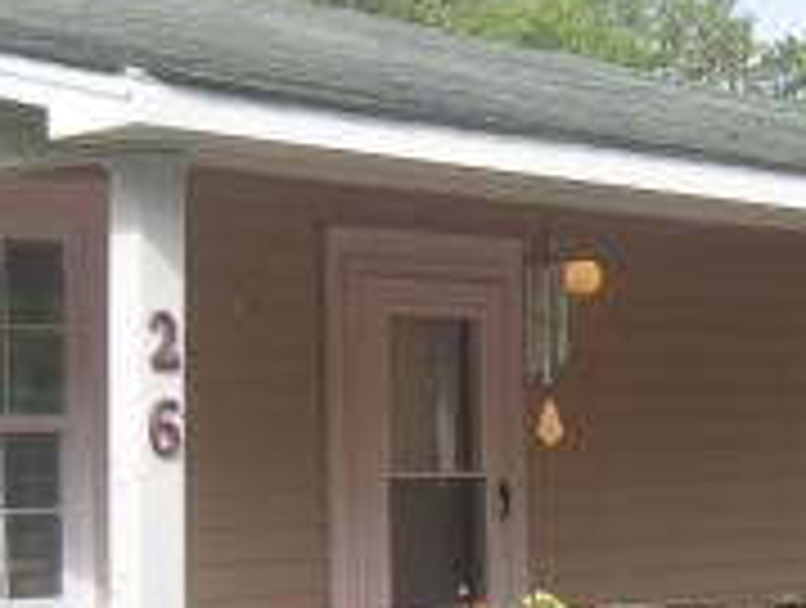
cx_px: 711
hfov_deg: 17.6
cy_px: 567
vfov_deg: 13.4
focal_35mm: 110
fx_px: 2566
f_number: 4.9
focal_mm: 5.7
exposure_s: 1/166
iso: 50
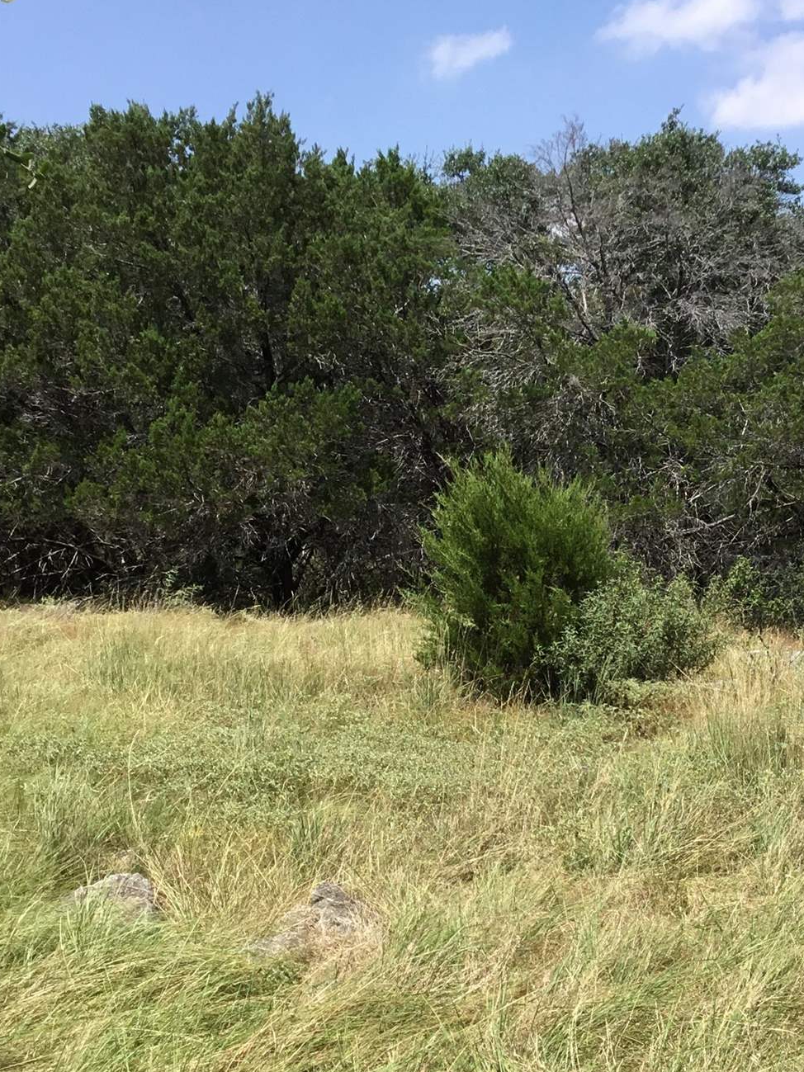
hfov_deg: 26.2
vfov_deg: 34.7
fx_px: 1704
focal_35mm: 55
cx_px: 602
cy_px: 693
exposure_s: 1/1116
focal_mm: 3.3
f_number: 2.4
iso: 25
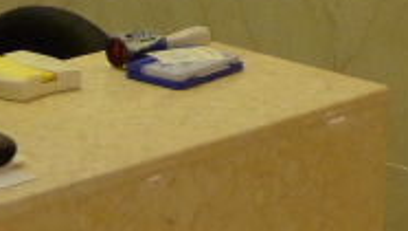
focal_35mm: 180
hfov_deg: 11.9
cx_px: 175
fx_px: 1949
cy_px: -279
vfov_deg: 6.5
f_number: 2.6
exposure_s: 1/50
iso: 400
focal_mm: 10.2
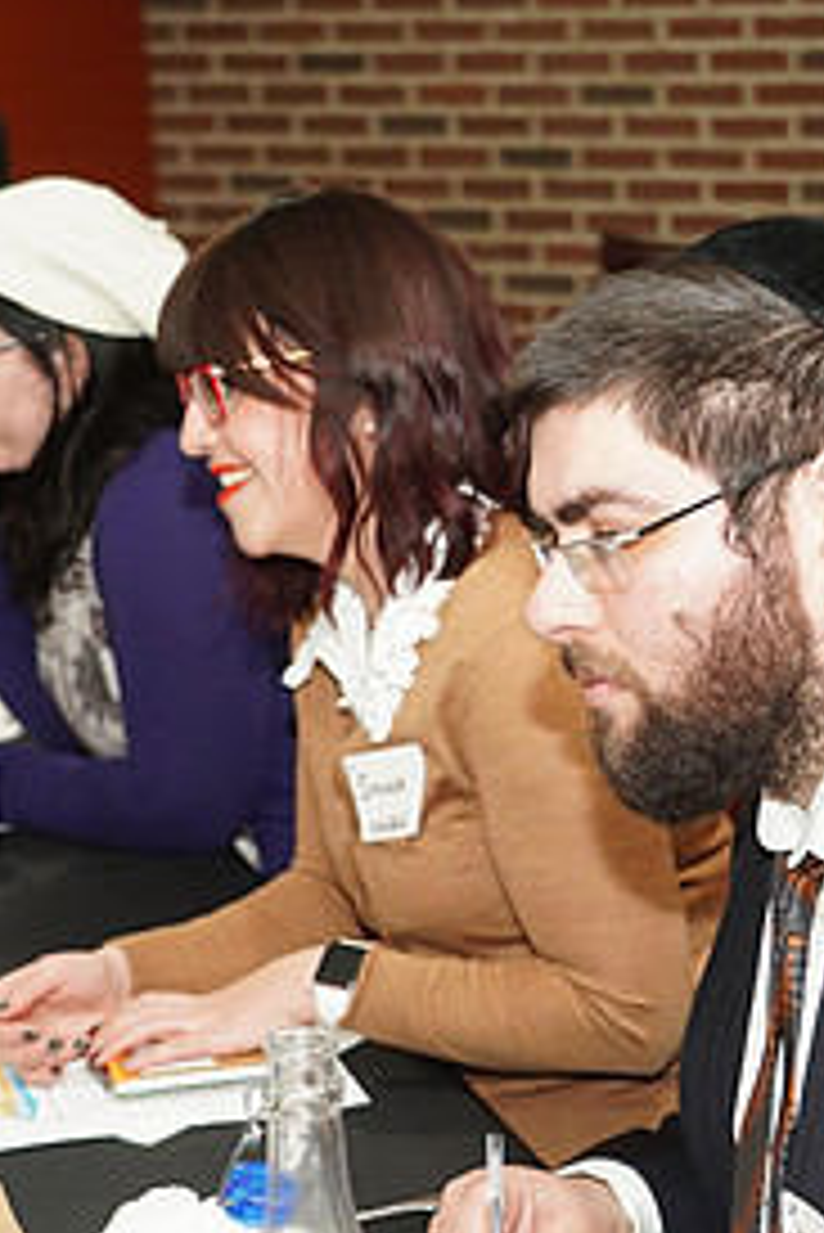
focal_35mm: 89
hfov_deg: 15.3
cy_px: 781
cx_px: 653
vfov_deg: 22.8
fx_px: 3052
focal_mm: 42
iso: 1000
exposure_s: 1/100
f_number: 4
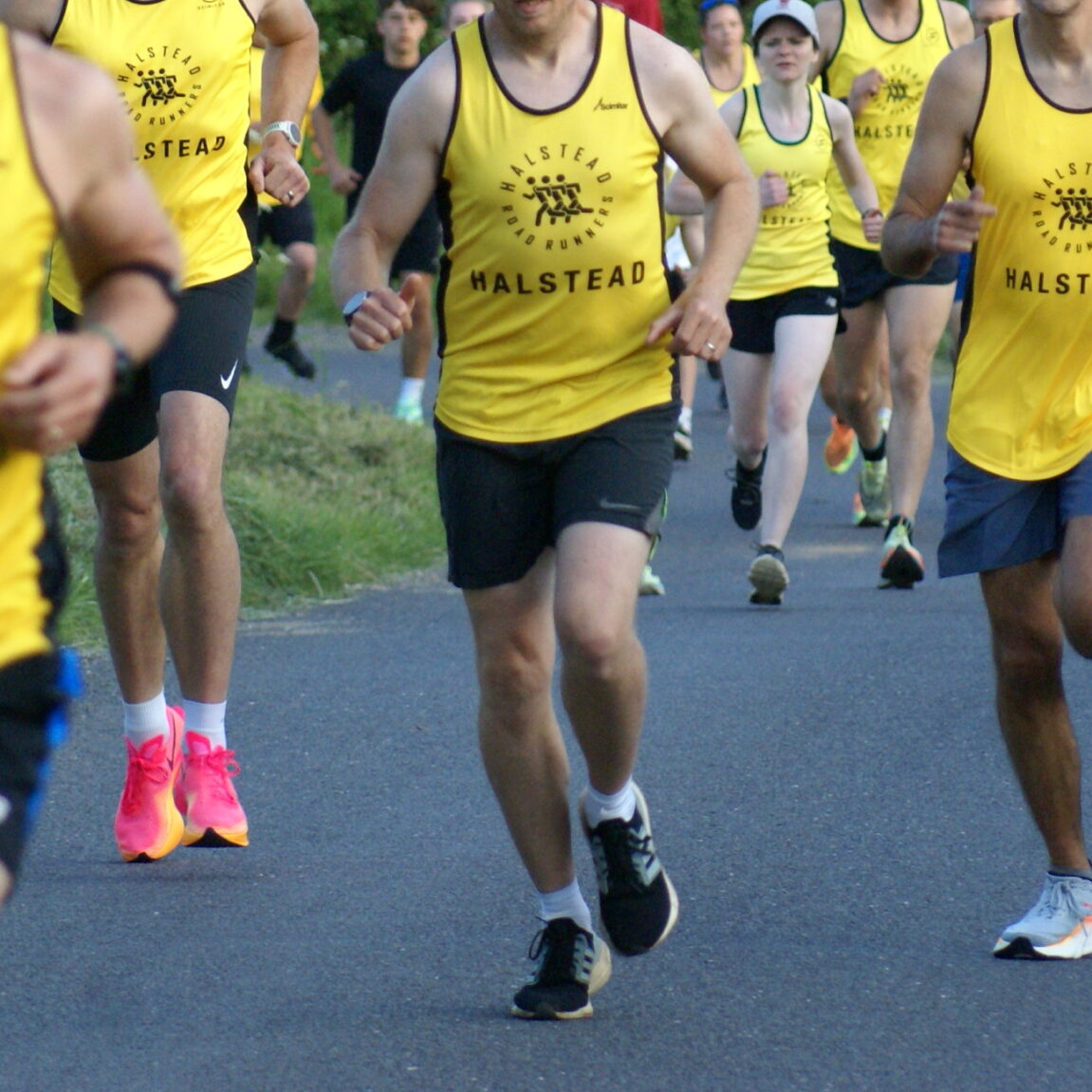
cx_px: 622
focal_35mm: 454
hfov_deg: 3.9
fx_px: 16203
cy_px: 295
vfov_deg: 3.9
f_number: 5.6
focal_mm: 160
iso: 800
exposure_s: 1/400
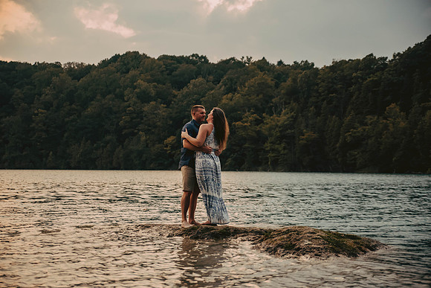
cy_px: 144
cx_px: 216
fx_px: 718
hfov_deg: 33.4
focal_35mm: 60
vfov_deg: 22.6
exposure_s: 1/2500
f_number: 2.8
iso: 2000
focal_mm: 60
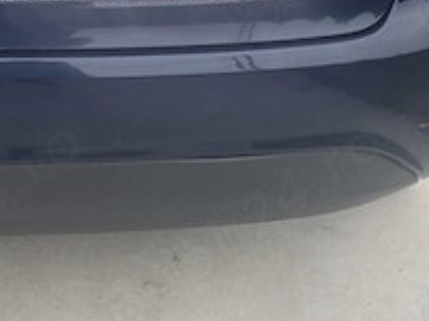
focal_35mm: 69
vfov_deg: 19.9
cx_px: 92
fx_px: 855
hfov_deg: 27.7
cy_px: -75
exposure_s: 1/180
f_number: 1.8
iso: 40
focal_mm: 5.4
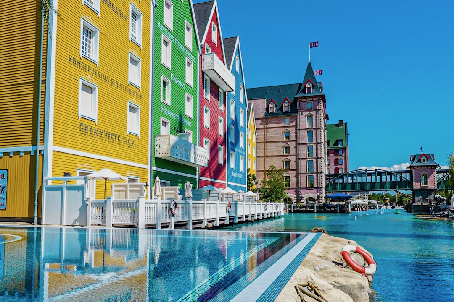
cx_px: 227
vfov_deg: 81.2
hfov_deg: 104.3
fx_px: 177
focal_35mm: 14
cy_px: 151
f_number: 10
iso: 80
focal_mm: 14
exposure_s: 1/160
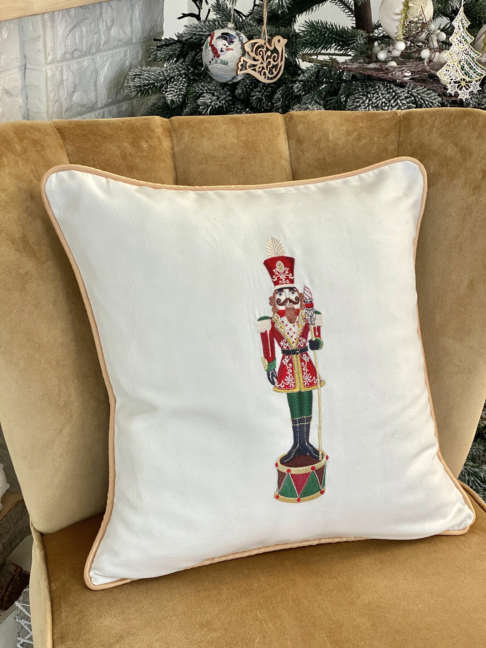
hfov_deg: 28.0
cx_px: 243
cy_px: 324
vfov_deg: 36.8
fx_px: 973
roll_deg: -2.4
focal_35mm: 52
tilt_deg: -24.8
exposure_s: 1/122
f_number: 2
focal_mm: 6
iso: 40
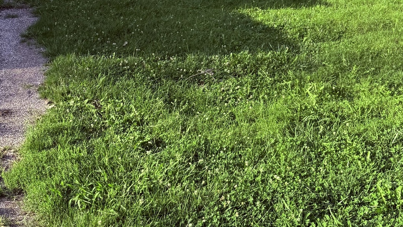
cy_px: -51
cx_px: 151
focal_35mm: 60
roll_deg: +1.6
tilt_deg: -6.9
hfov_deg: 34.7
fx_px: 641
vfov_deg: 18.9
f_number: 1.78
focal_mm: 6.76
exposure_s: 1/1046
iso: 80
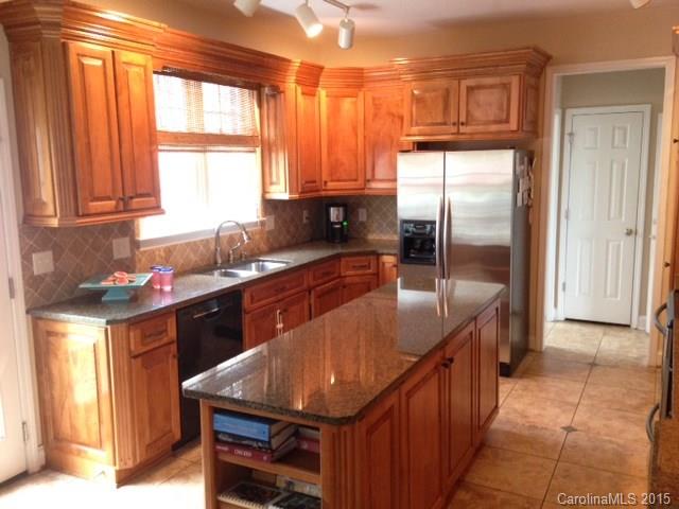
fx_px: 647
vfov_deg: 42.9
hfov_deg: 55.4
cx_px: 340
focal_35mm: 33
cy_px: 254
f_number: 2.4
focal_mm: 4.12
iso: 250
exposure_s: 1/20
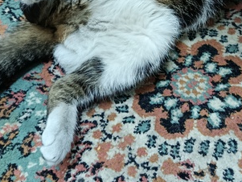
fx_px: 385
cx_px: 147
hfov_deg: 34.8
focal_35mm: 55
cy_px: -2
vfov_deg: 25.2
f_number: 1.7
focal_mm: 5.24
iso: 2525
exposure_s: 1/25
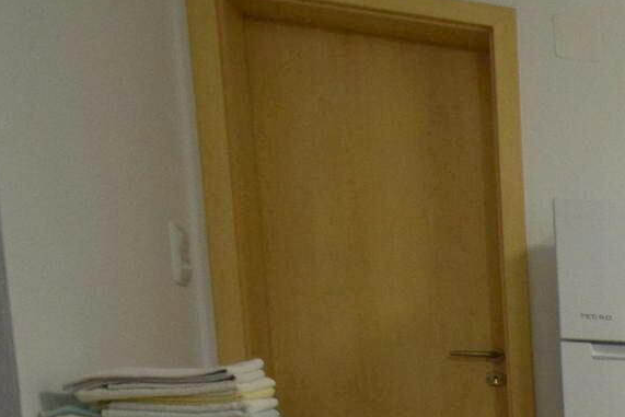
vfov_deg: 19.8
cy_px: 549
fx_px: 1094
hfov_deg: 19.5
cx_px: 1222
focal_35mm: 63
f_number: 3.5
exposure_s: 1/60
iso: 900
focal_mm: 10
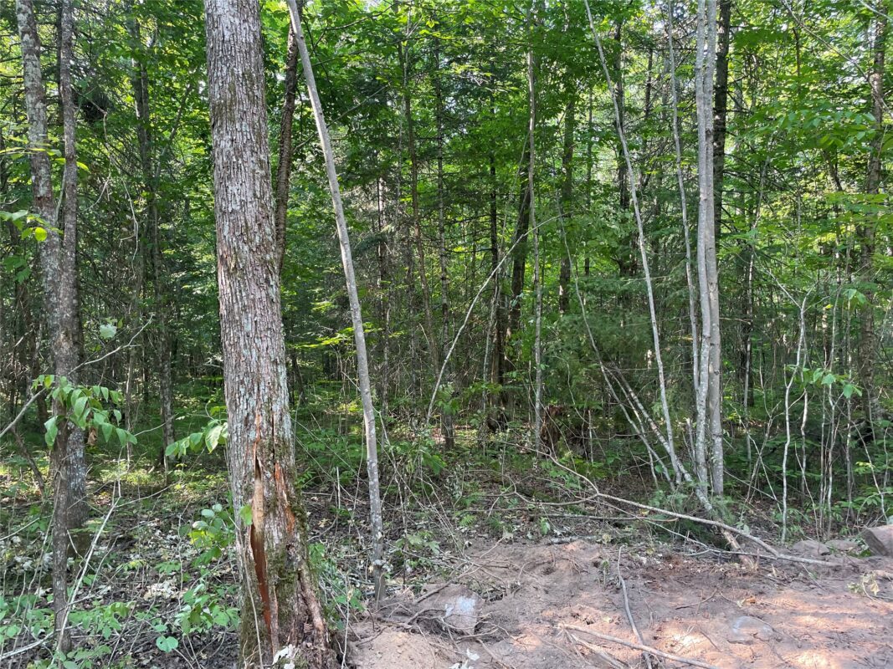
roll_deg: +0.2
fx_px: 671
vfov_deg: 53.1
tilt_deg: -2.4
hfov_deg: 67.3
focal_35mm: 26
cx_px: 446
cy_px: 334
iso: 100
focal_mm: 4.2
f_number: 1.6
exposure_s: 1/121
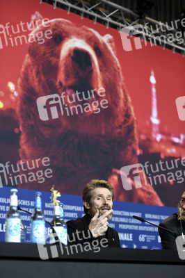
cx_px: 92
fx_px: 540
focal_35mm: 70
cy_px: 139
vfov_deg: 28.9
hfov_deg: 19.4
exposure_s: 1/800
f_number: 3.2
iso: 1600
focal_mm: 70
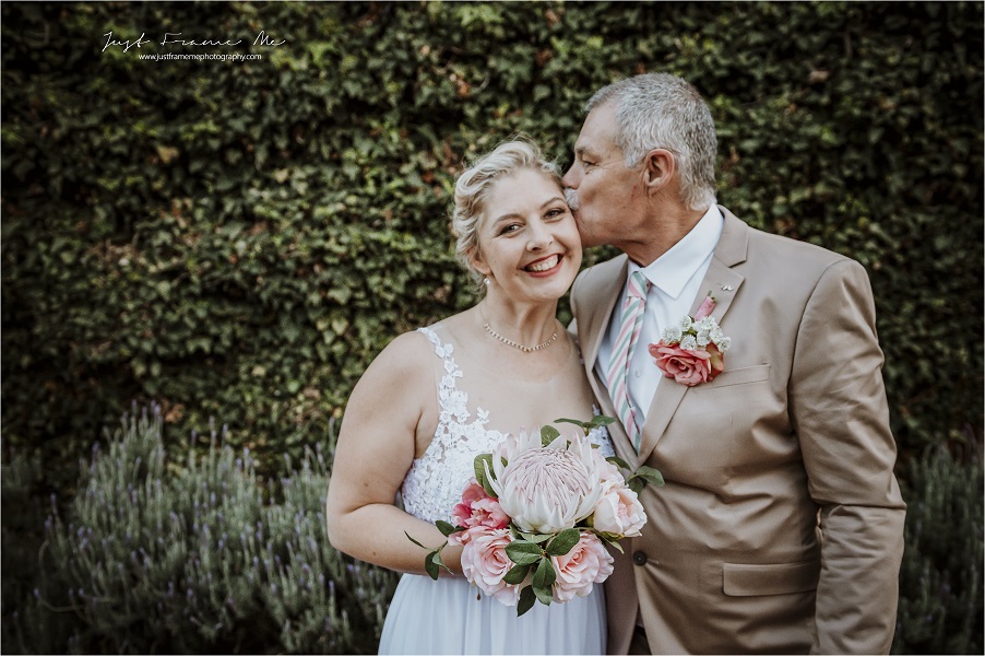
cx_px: 492
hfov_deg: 62.0
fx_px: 820
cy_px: 328
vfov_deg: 43.5
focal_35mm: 30
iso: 1600
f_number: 2
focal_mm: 20
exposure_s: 1/500
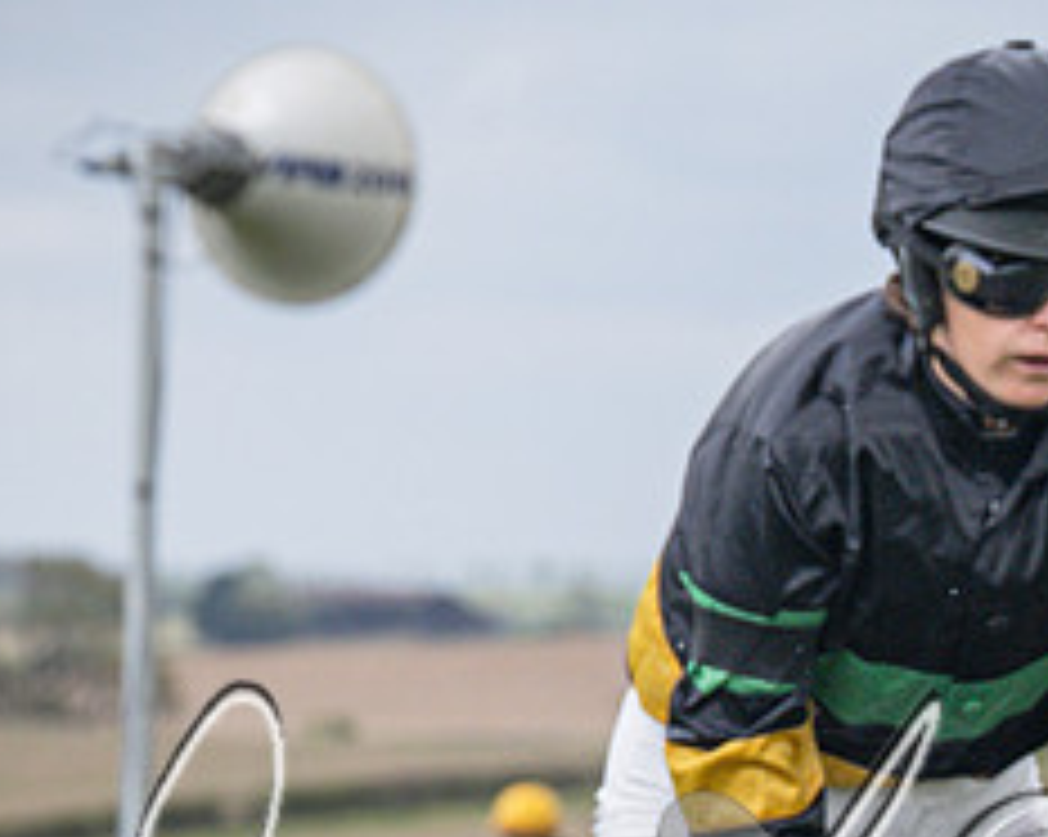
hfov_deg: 4.5
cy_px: 1088
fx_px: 13233
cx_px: 958
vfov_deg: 3.6
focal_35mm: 427
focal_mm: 77
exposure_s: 1/1250
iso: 200
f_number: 4
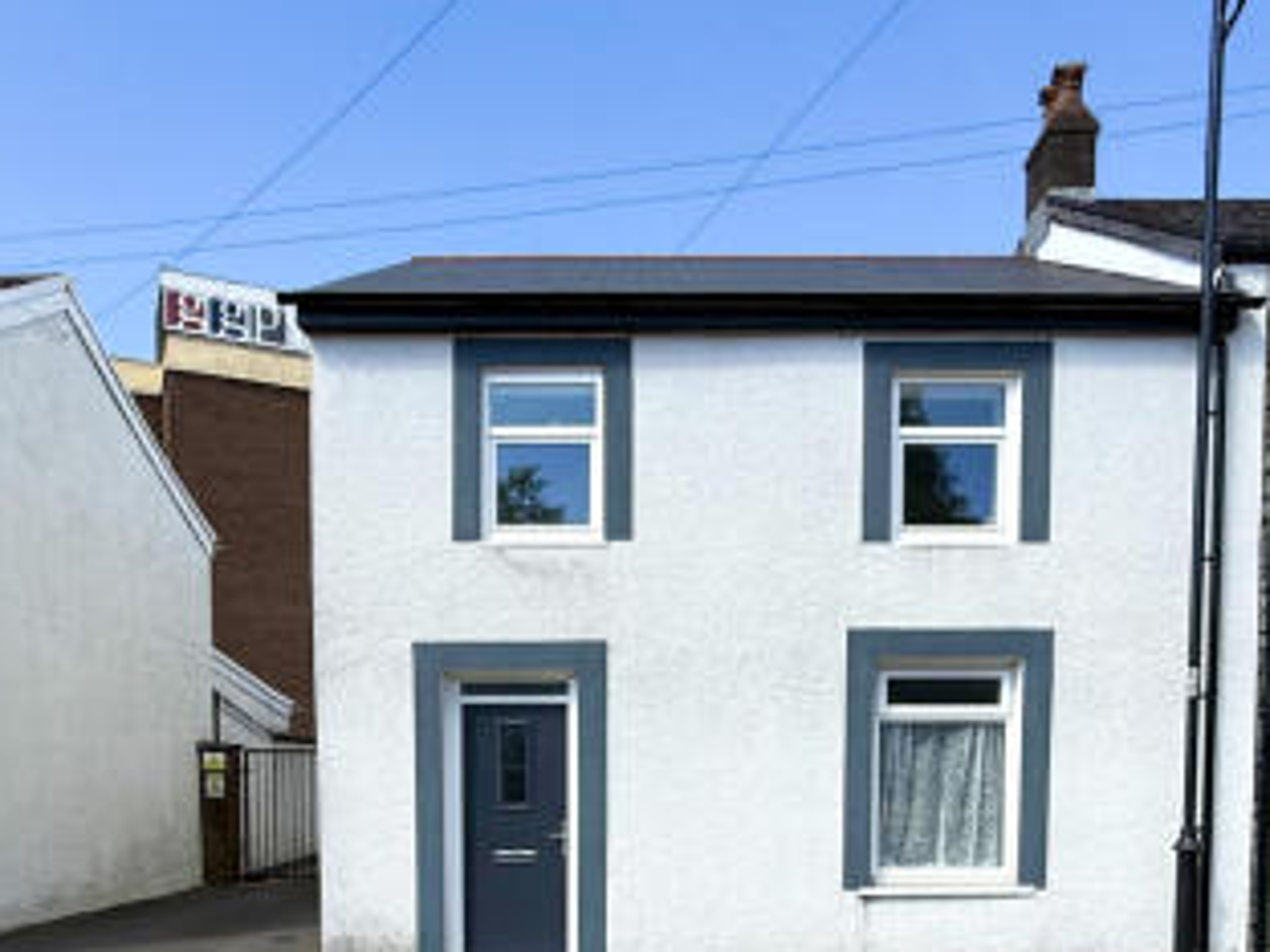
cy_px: 600
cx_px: 751
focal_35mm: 19
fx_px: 697
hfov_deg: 83.8
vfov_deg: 67.5
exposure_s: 1/1745
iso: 50
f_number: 2.2
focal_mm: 2.22
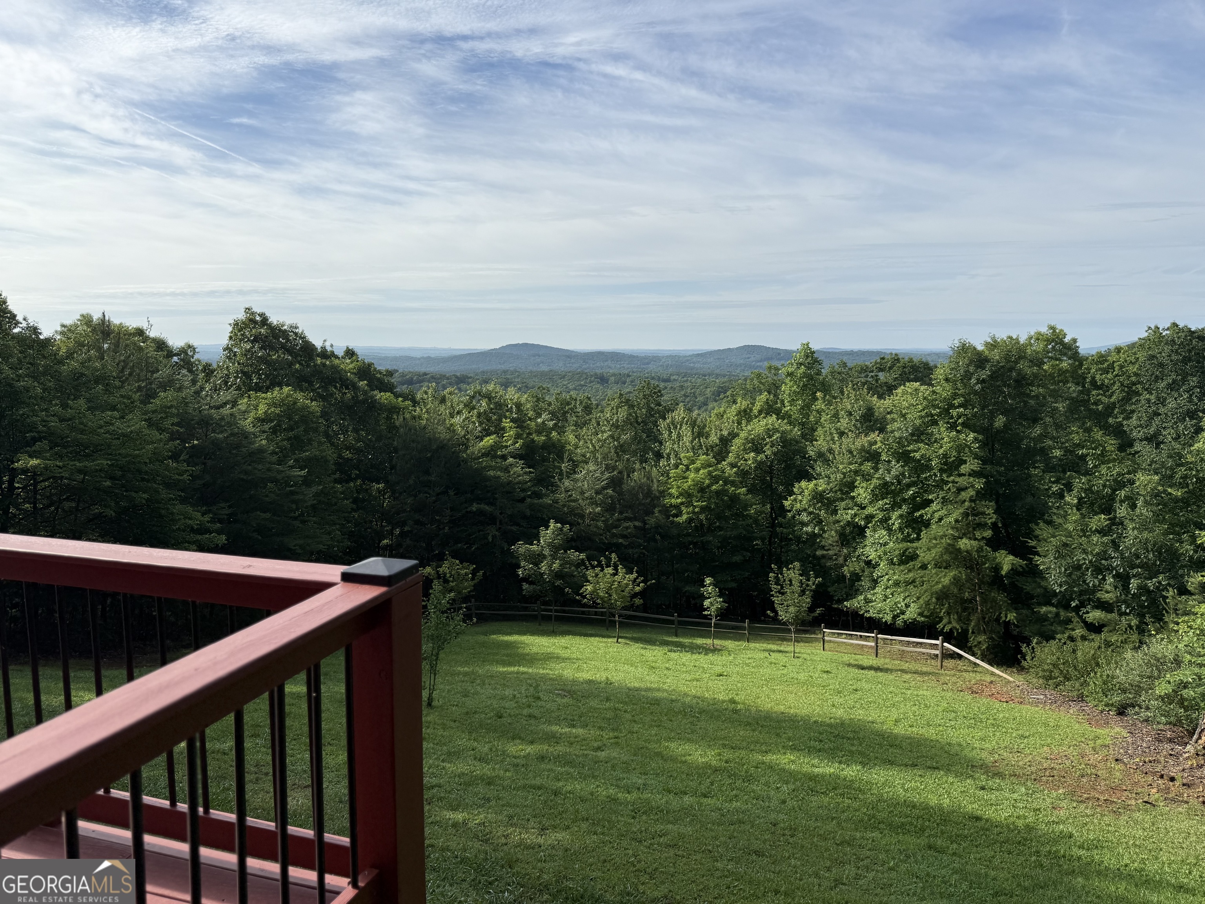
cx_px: 602
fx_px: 835
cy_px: 452
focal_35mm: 24
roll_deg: -0.1
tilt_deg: -7.1
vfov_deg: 56.8
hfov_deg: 71.6
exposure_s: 1/5319
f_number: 1.78
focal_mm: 6.76
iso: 80
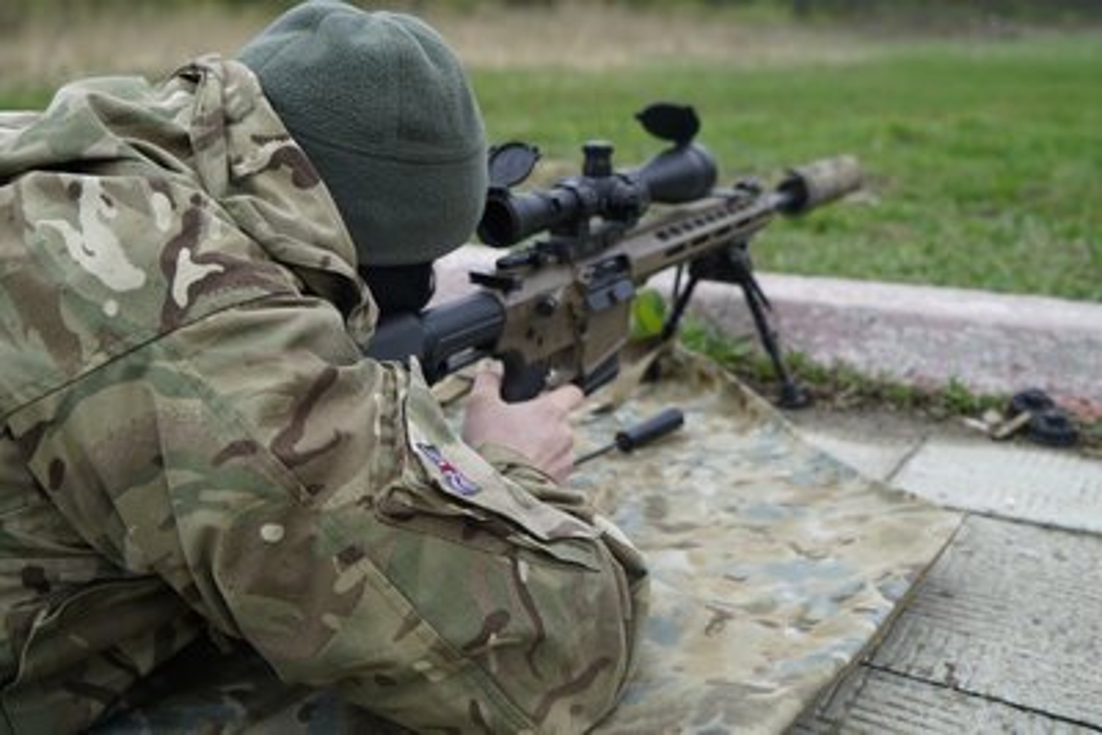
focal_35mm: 30
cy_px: 368
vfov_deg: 43.6
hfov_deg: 61.9
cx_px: 551
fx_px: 919
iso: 250
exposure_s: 1/160
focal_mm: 30
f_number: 4
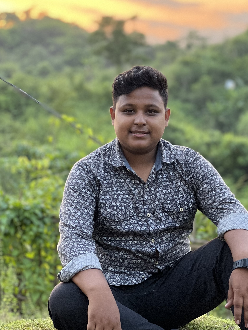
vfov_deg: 16.0
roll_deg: +1.7
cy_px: 168
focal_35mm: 123
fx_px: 1175
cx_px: 157
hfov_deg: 12.0
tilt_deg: +1.5
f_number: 2.8
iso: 250
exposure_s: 1/100
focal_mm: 9
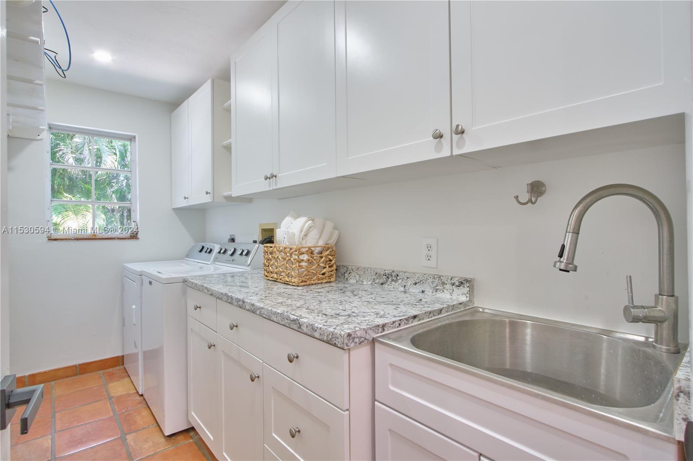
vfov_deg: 77.3
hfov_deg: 100.4
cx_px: 346
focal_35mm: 15
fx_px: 289
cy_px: 230
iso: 640
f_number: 11
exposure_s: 1/3.12
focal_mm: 10
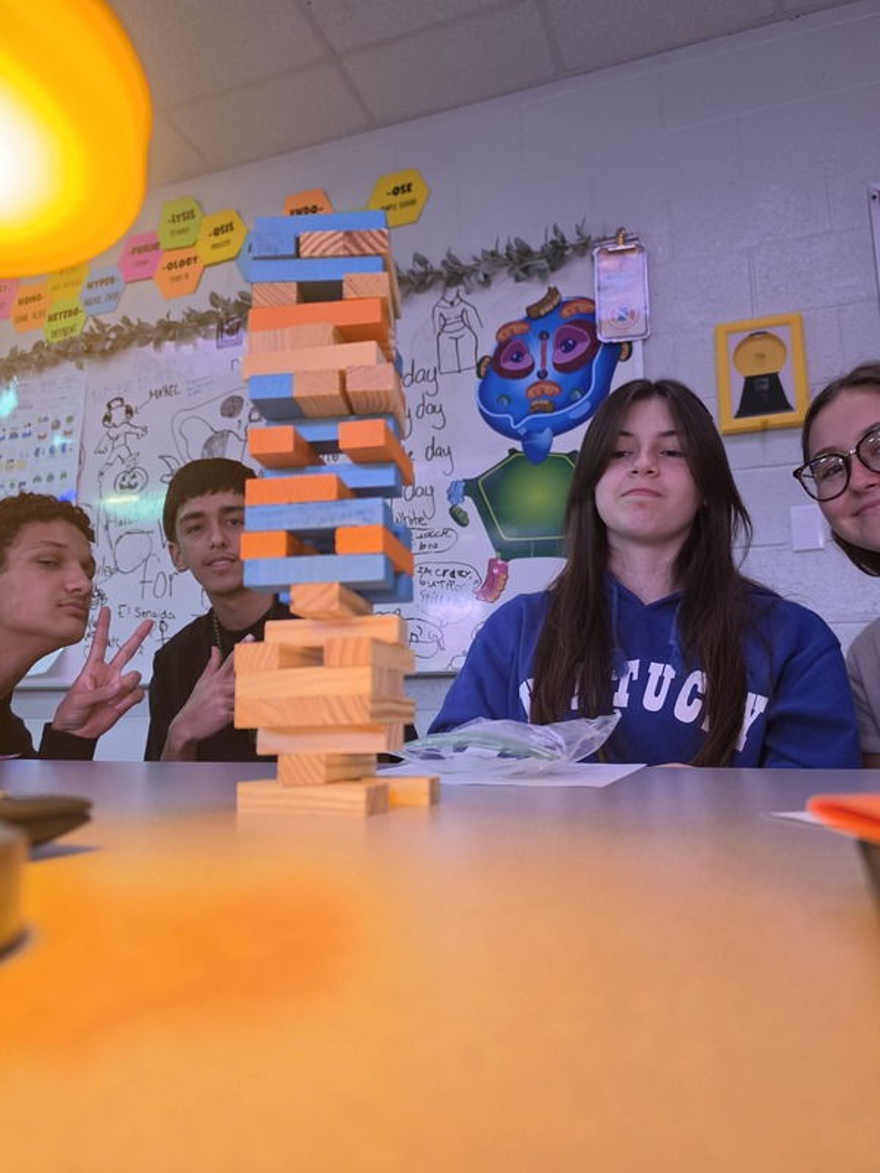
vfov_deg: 73.9
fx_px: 780
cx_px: 440
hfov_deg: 58.9
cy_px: 586
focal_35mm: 23
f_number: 1.4
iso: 250
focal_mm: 6.5
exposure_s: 1/120
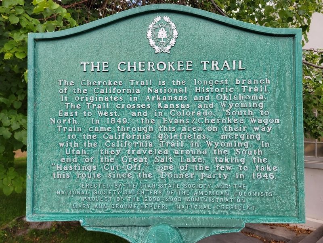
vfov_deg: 53.1
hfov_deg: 67.3
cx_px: 162
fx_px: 243
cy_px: 122
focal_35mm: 26
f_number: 1.8
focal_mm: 5.4
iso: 40
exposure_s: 1/465
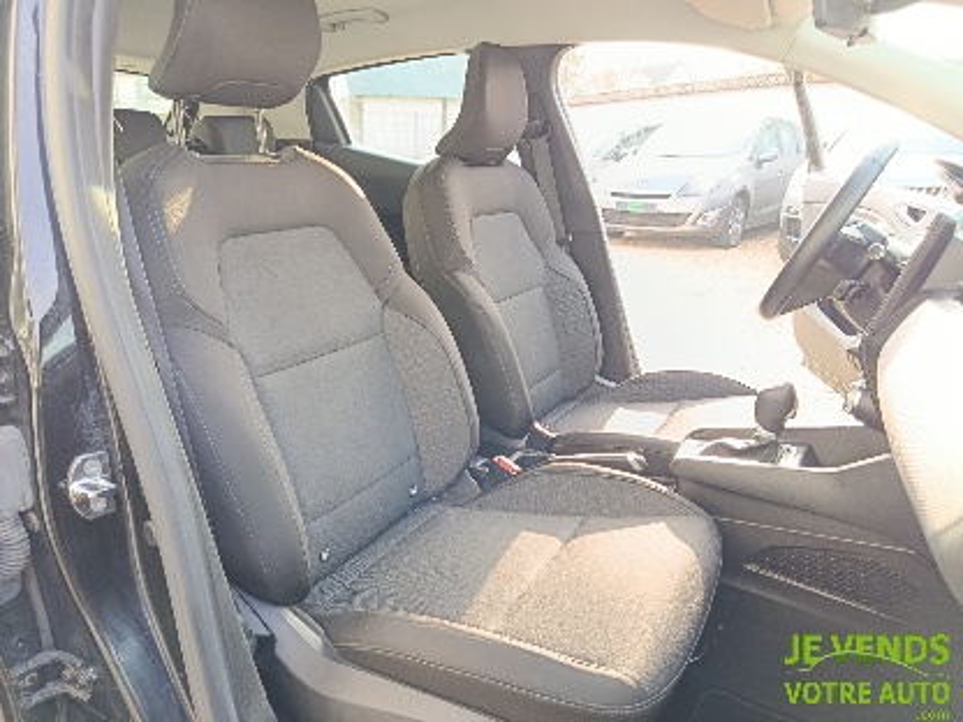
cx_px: 482
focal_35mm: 24
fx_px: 668
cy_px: 361
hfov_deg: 71.6
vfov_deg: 56.8
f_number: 1.7
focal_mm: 5.24
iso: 425
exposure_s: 1/100
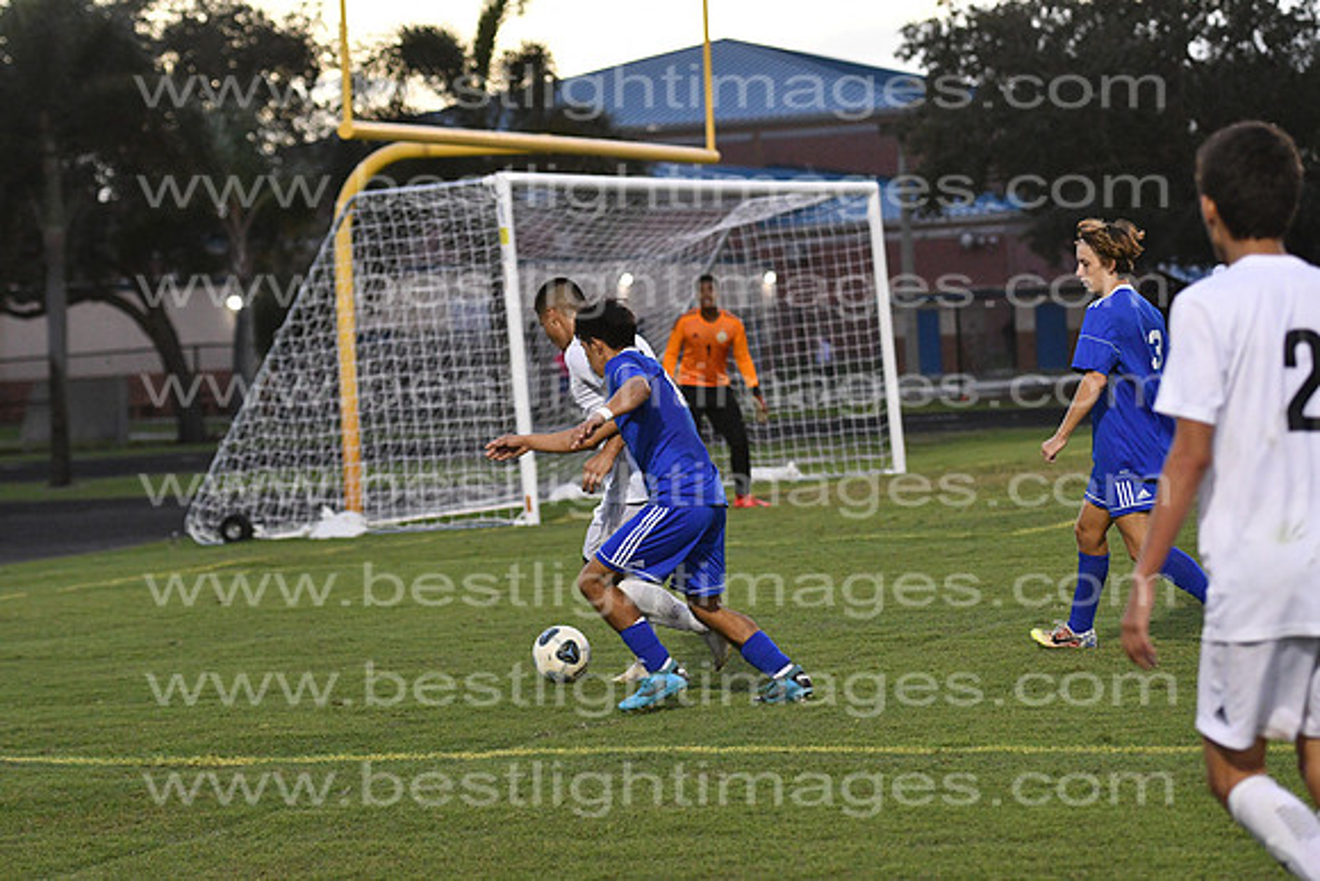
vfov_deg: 10.8
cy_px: 440
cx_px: 660
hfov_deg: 16.1
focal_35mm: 128
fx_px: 4676
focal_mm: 85
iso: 3200
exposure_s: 1/800
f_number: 3.2
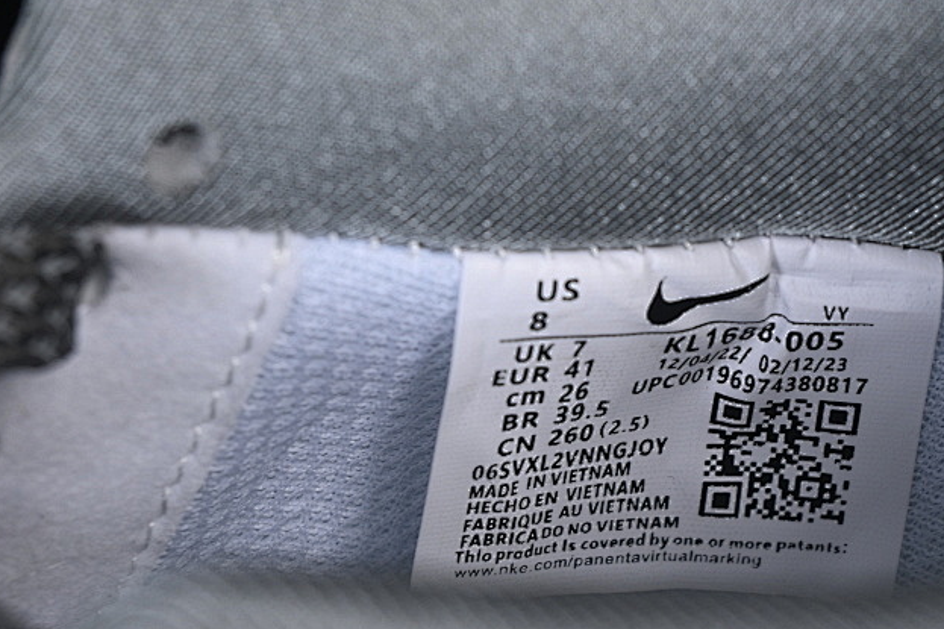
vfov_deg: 10.5
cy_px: 488
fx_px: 3408
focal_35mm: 130
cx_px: 679
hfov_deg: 15.7
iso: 160
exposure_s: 1/80
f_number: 7.1
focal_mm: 50
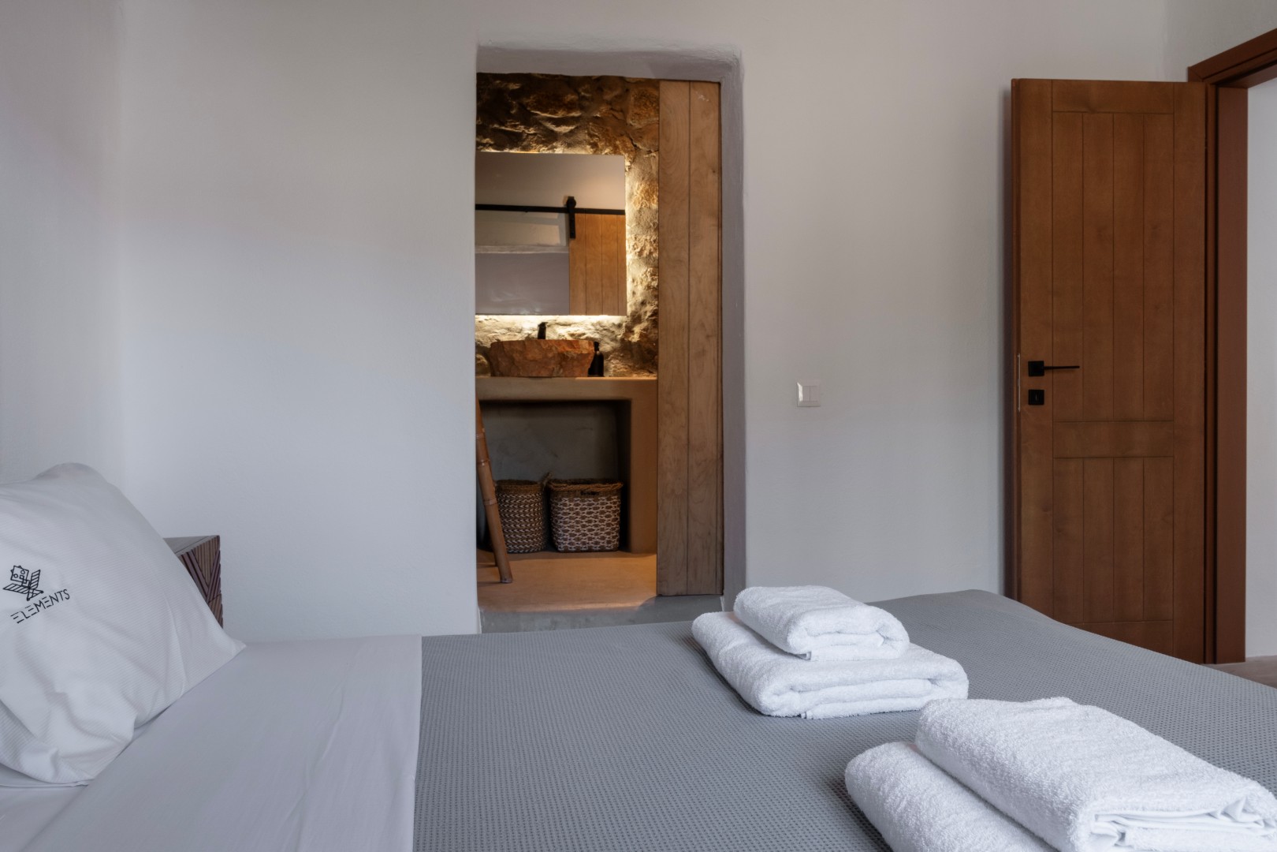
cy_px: 426
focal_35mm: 26
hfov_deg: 69.4
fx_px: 922
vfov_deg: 49.6
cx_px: 638
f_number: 10
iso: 400
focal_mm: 17
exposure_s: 1/4
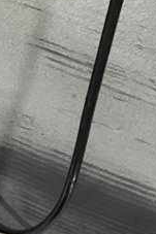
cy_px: 388
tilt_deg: -60.2
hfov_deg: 13.9
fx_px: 631
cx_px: 13
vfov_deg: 17.9
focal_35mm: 97
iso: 160
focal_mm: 4.2
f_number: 1.6
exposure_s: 1/60
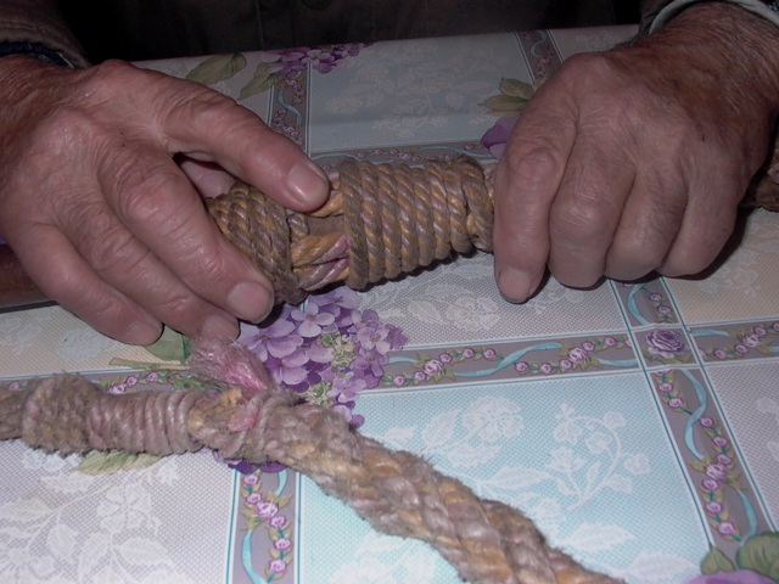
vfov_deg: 37.7
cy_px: 292
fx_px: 855
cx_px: 390
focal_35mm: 38
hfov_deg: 49.0
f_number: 4.2
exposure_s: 1/64.2
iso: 100
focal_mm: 8.19
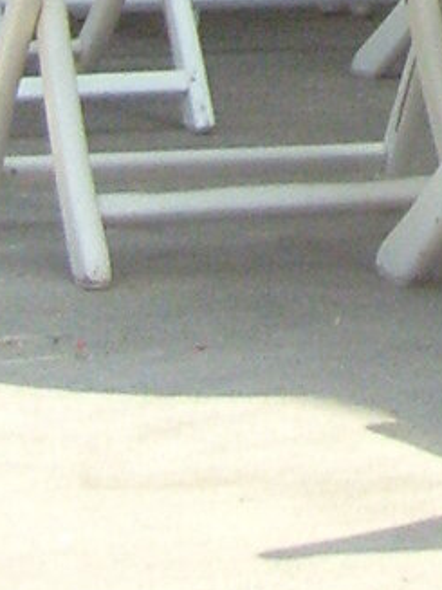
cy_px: -1205
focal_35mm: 219
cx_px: 987
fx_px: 3731
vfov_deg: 7.8
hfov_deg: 6.5
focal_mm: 5.8
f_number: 7.1
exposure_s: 1/180
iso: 80
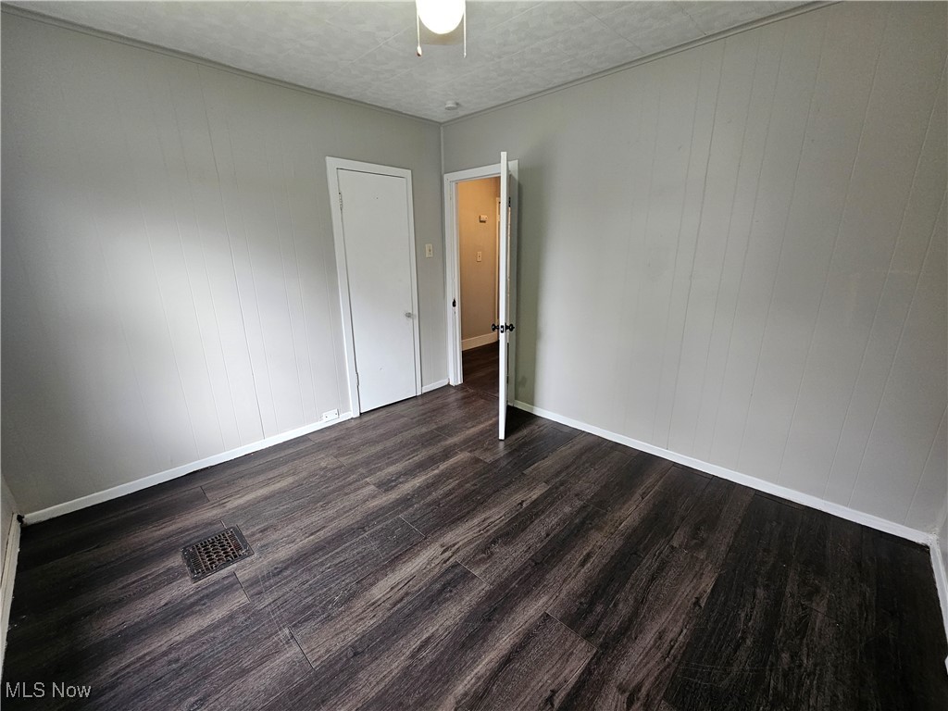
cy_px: 356
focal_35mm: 13
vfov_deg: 89.9
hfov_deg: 106.2
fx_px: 356
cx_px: 474
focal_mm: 2.2
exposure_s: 1/60
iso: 160
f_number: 2.2
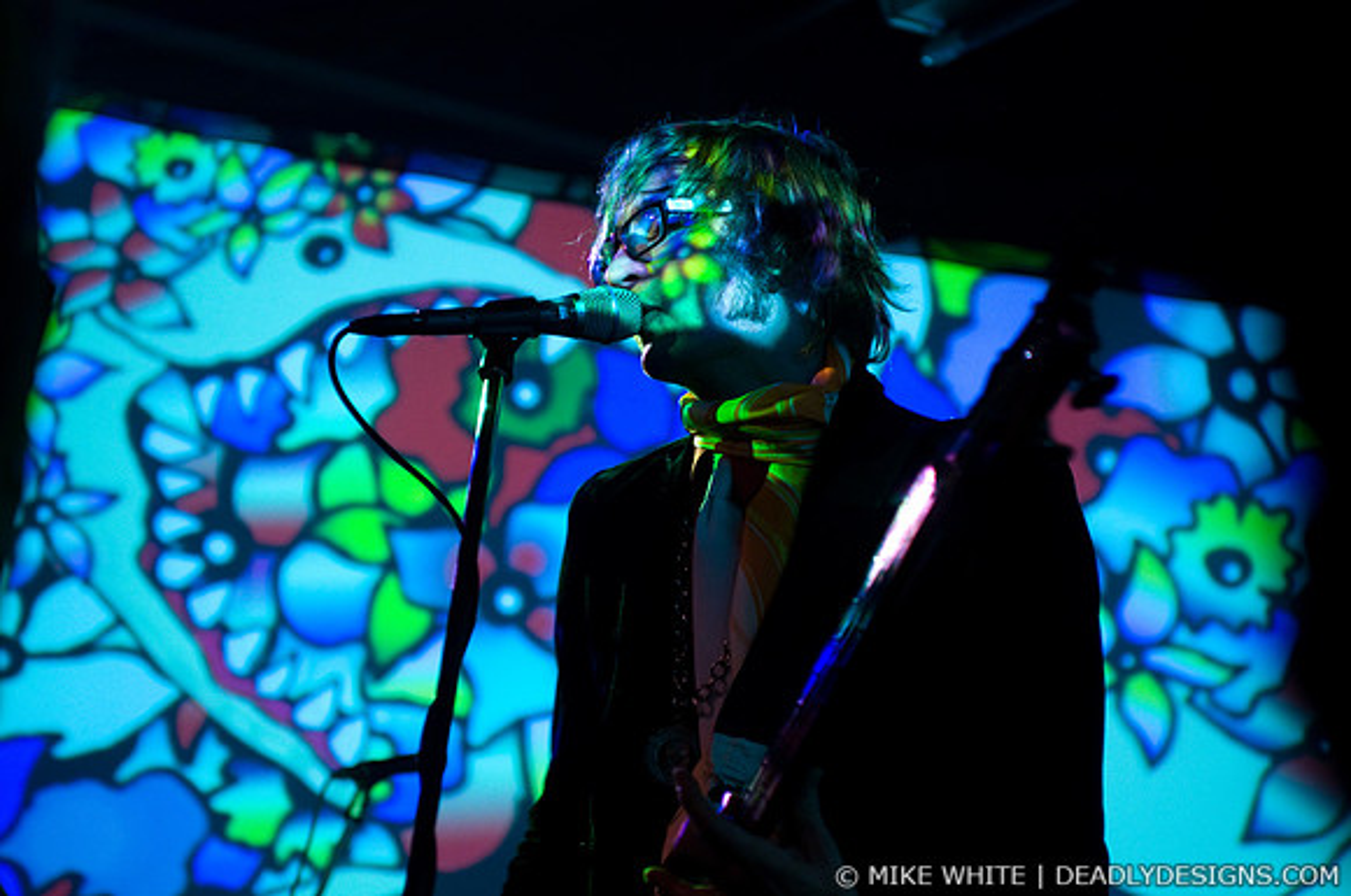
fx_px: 3935
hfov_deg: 19.5
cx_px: 676
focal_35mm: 105
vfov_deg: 13.0
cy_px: 448
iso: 1250
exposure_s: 1/80
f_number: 2.8
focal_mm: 70
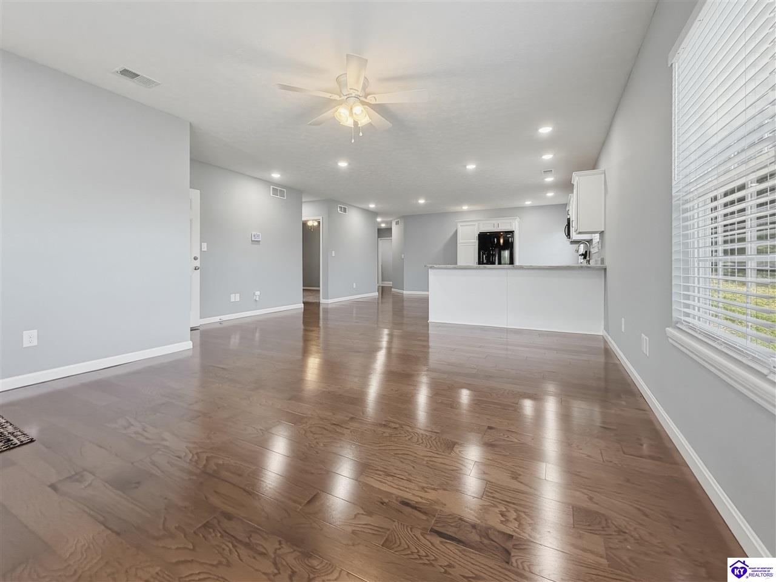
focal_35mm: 14
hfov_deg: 102.1
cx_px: 388
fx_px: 314
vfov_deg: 85.6
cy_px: 291
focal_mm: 2.2
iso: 250
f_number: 2.2
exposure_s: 1/120
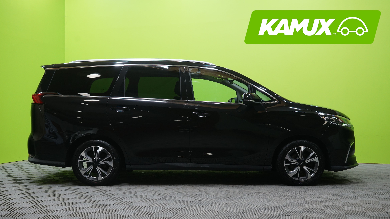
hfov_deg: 50.5
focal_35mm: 40
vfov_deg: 29.6
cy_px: 128
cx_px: 195
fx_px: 414
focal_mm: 38
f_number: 5.6
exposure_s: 1/20
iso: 800
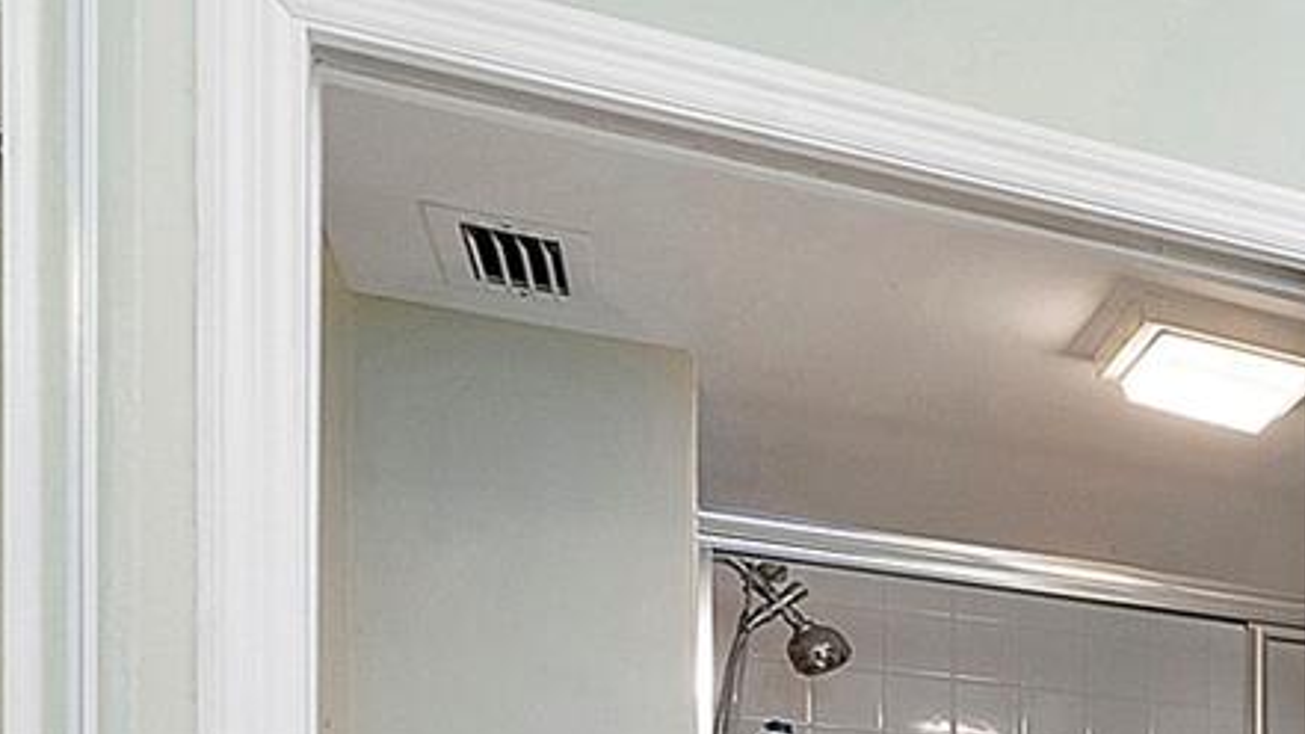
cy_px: 1145
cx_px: 2086
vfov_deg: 18.4
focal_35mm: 57
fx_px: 1972
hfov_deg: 25.0
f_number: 11
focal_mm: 10
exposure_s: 1/4
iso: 160
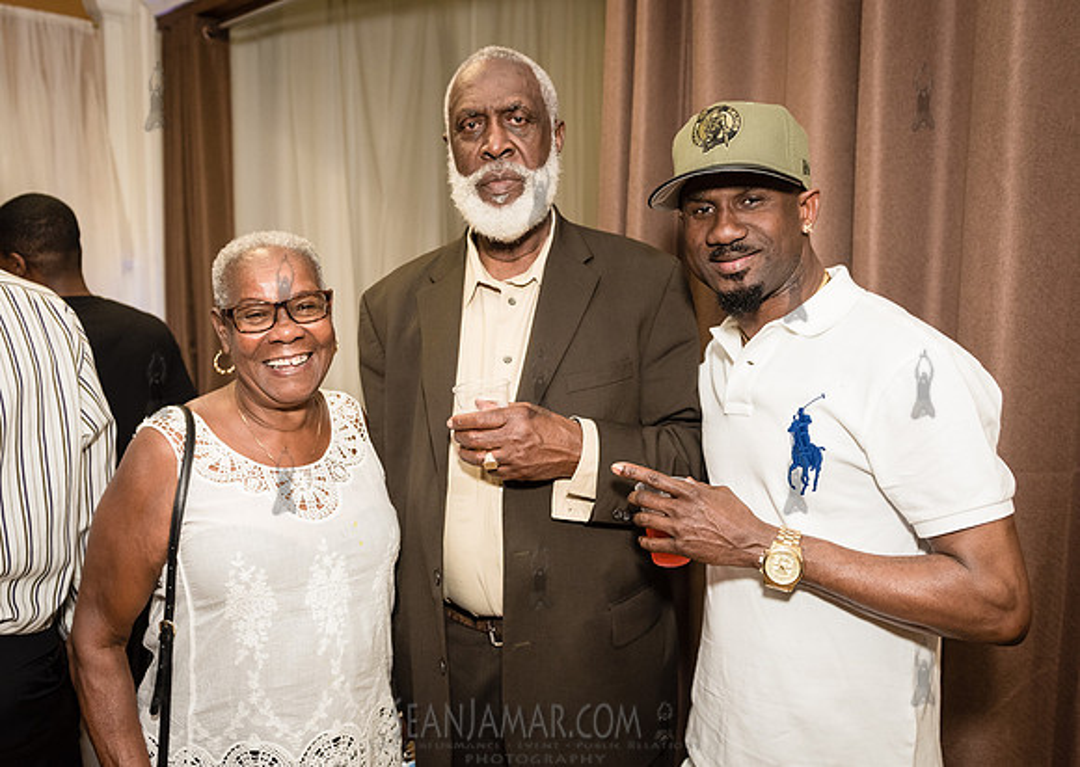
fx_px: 870
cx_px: 520
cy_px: 356
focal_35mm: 28
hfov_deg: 63.6
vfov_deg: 47.6
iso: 2000
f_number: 3.5
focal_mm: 24
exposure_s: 1/320
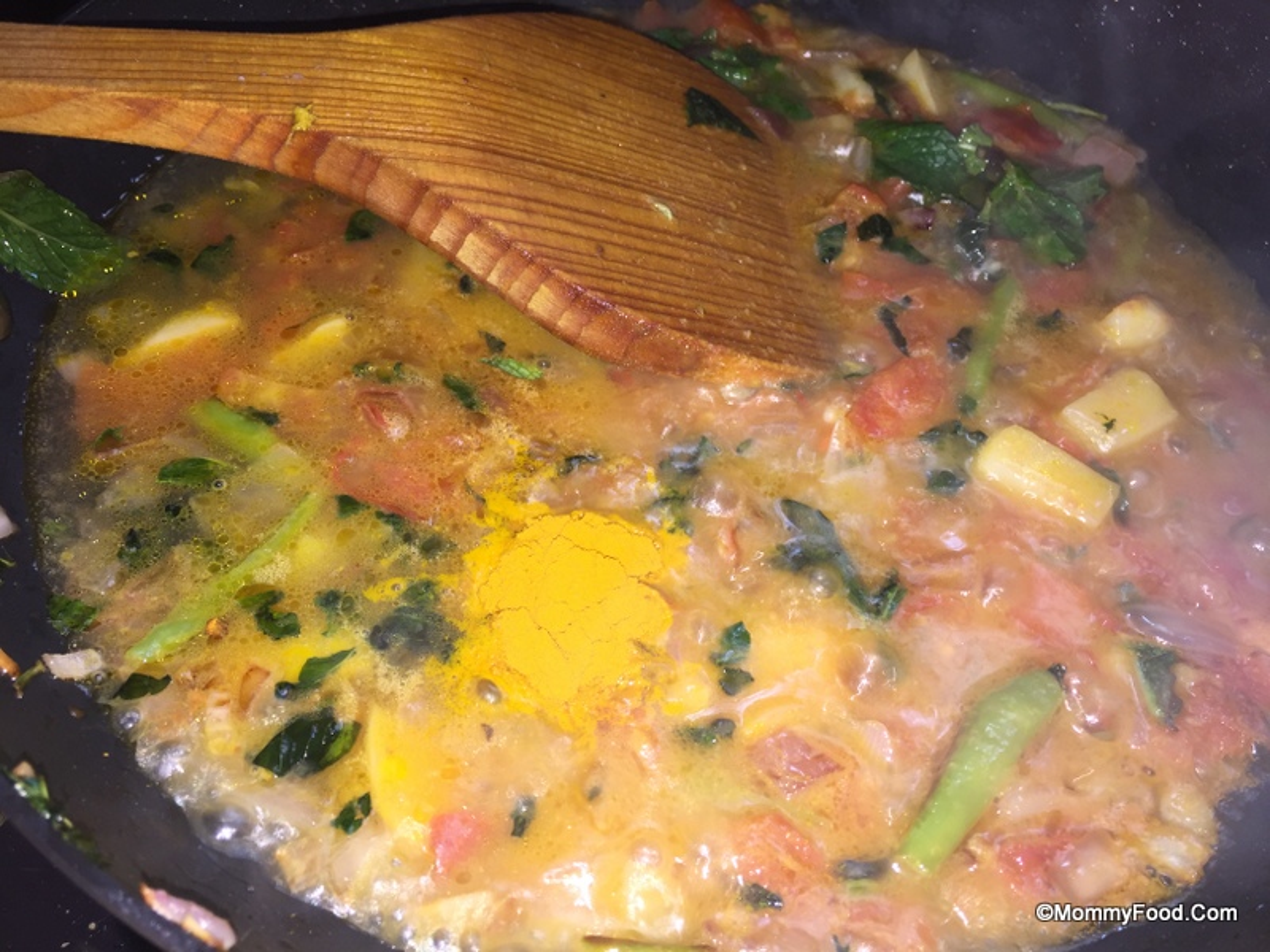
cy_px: 476
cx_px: 635
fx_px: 1064
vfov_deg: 48.2
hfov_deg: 61.7
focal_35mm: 29
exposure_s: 1/51
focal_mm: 4.15
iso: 32
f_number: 2.2
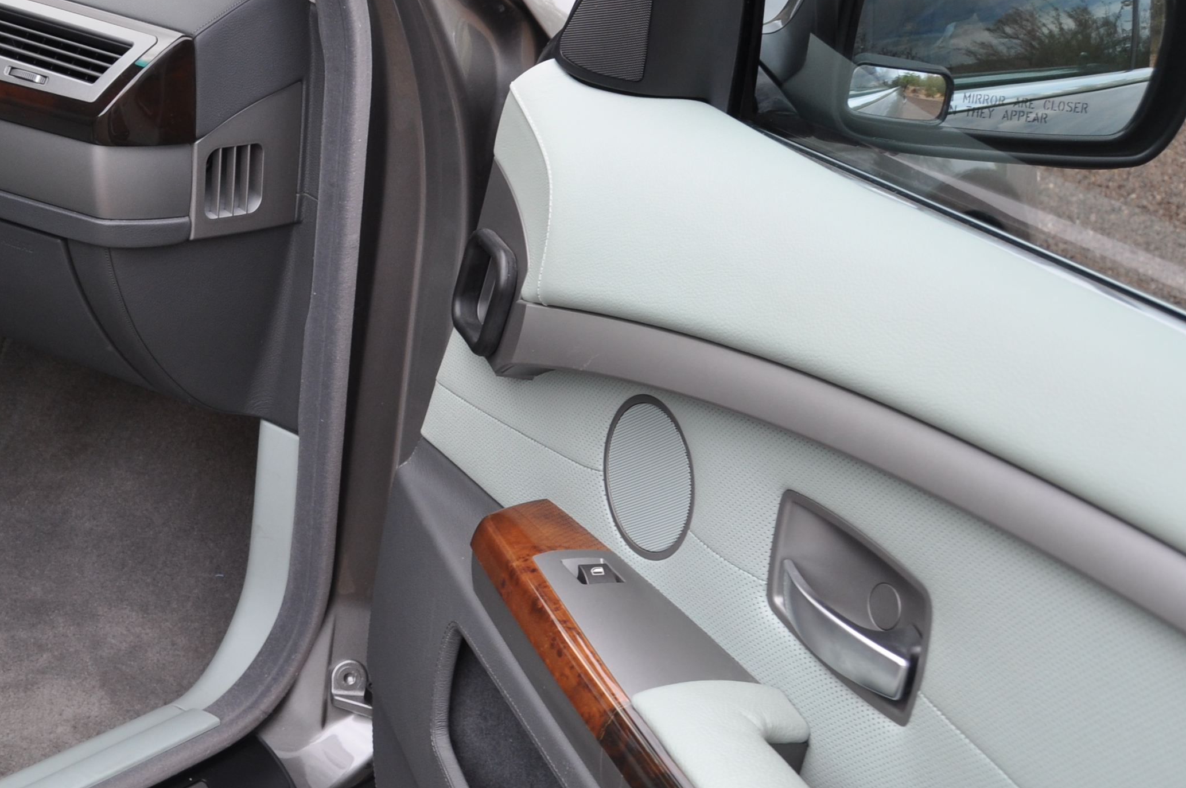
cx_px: -2
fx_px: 1843
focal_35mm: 56
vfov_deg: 24.1
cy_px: 340
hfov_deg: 32.7
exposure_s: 1/125
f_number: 5.6
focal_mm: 18
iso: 200
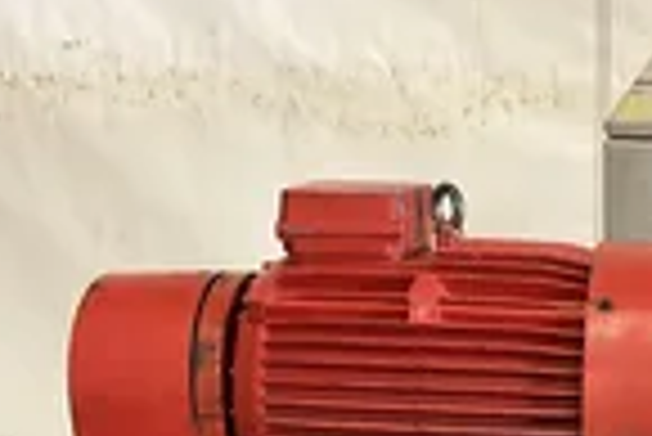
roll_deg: -1.9
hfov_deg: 23.2
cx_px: 683
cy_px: 584
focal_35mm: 83
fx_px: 1505
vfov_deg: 15.6
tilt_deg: -21.9
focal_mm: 3
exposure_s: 1/59
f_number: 1.8
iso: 320
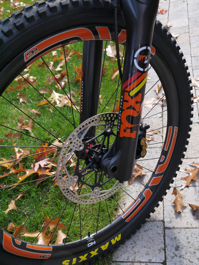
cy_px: 132
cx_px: 100
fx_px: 276
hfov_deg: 39.7
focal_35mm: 36
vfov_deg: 51.4
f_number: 5
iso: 160
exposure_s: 1/160
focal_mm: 18
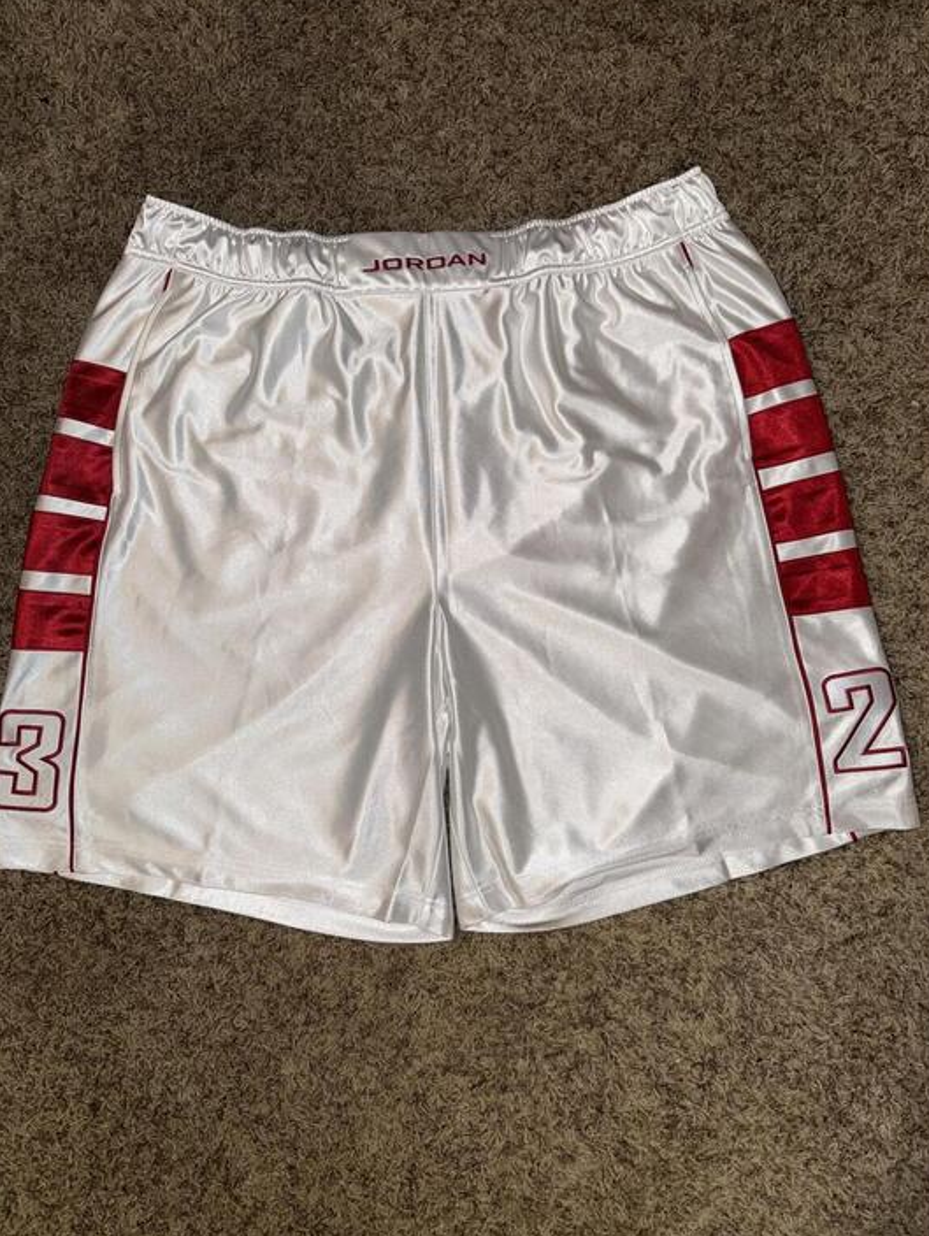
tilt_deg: -88.6
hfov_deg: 54.9
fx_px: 893
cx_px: 452
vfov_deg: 69.4
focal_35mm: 25
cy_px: 622
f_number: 1.78
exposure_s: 1/56
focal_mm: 6.76
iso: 64
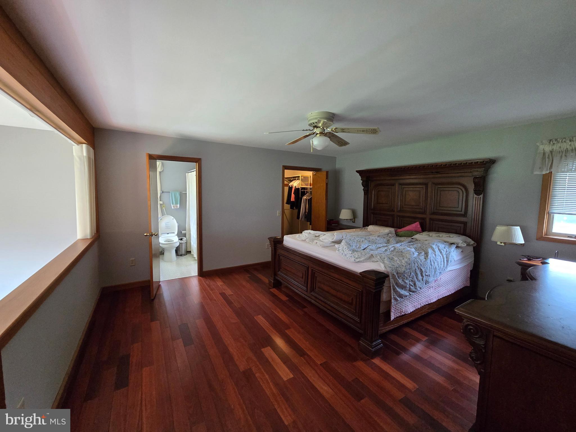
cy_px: 216
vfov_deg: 89.9
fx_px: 216
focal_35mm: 13
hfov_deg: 106.2
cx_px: 288
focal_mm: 2.2
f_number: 2.2
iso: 500
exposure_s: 1/60
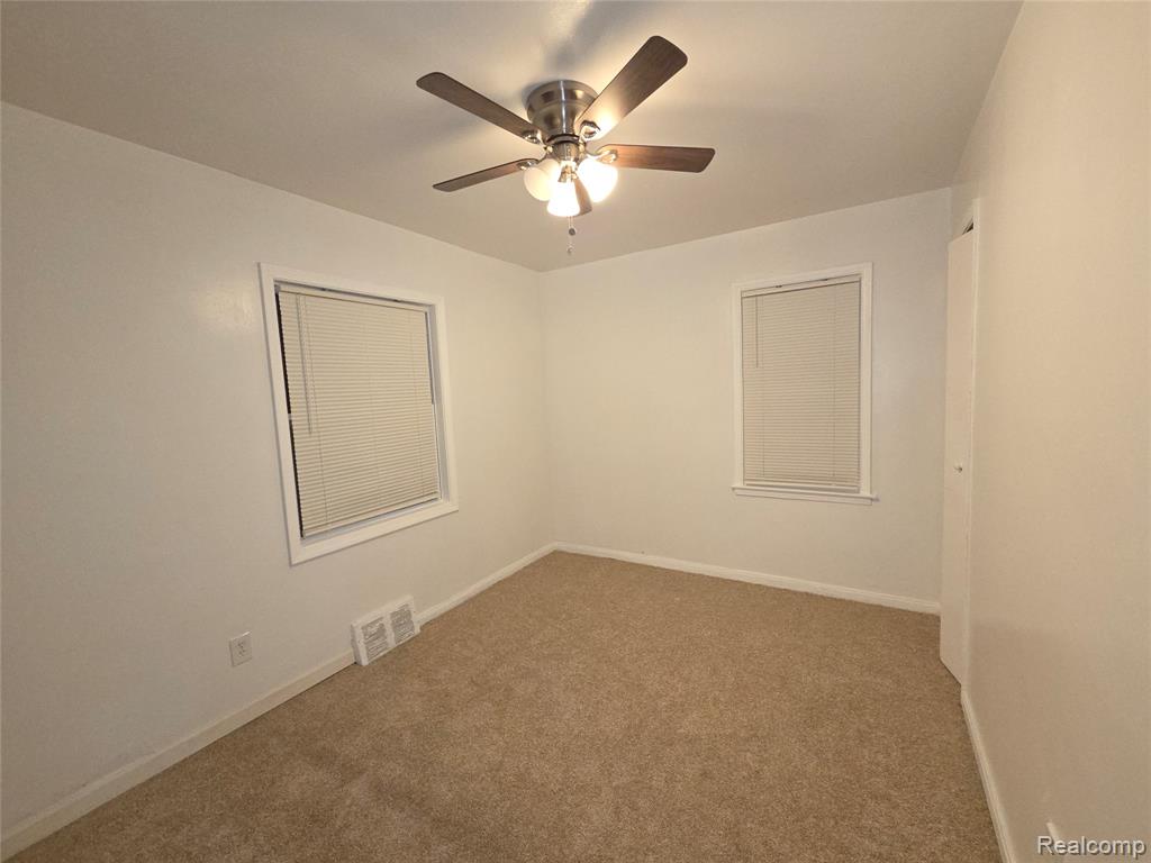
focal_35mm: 13
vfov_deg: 89.9
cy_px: 432
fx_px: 432
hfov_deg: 106.2
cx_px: 576
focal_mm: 2.2
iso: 250
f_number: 2.2
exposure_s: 1/60
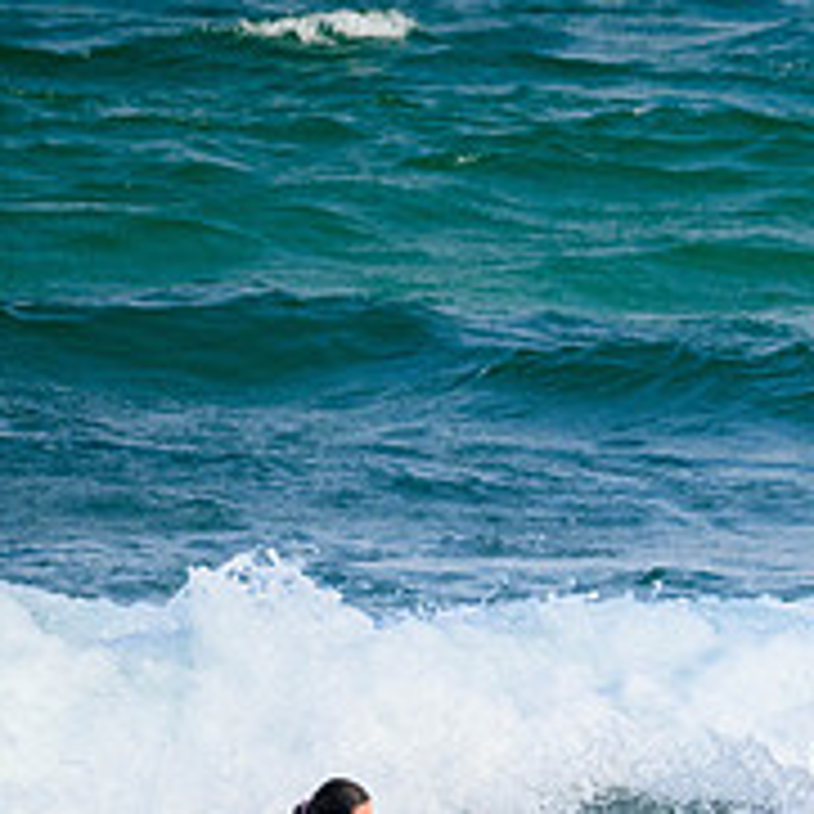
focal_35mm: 1523
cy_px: 857
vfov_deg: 1.2
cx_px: 1255
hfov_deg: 1.2
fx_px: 40518
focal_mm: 560
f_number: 11
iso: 1100
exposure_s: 1/2000
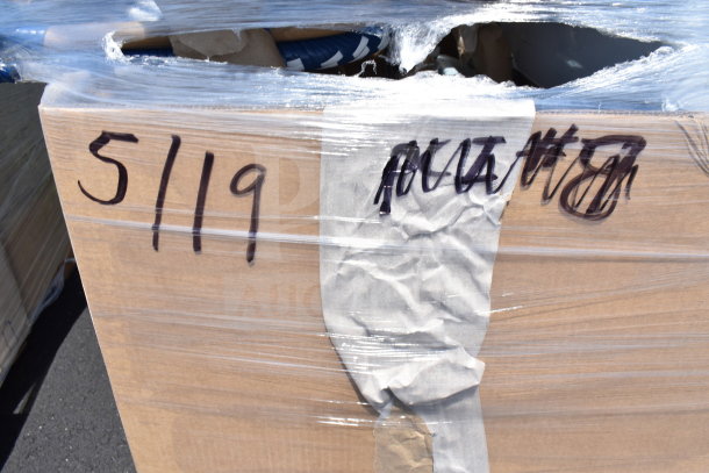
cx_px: 354
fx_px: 591
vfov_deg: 43.6
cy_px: 236
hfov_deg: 61.9
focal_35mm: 30
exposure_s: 1/320
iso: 200
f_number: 9
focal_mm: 20
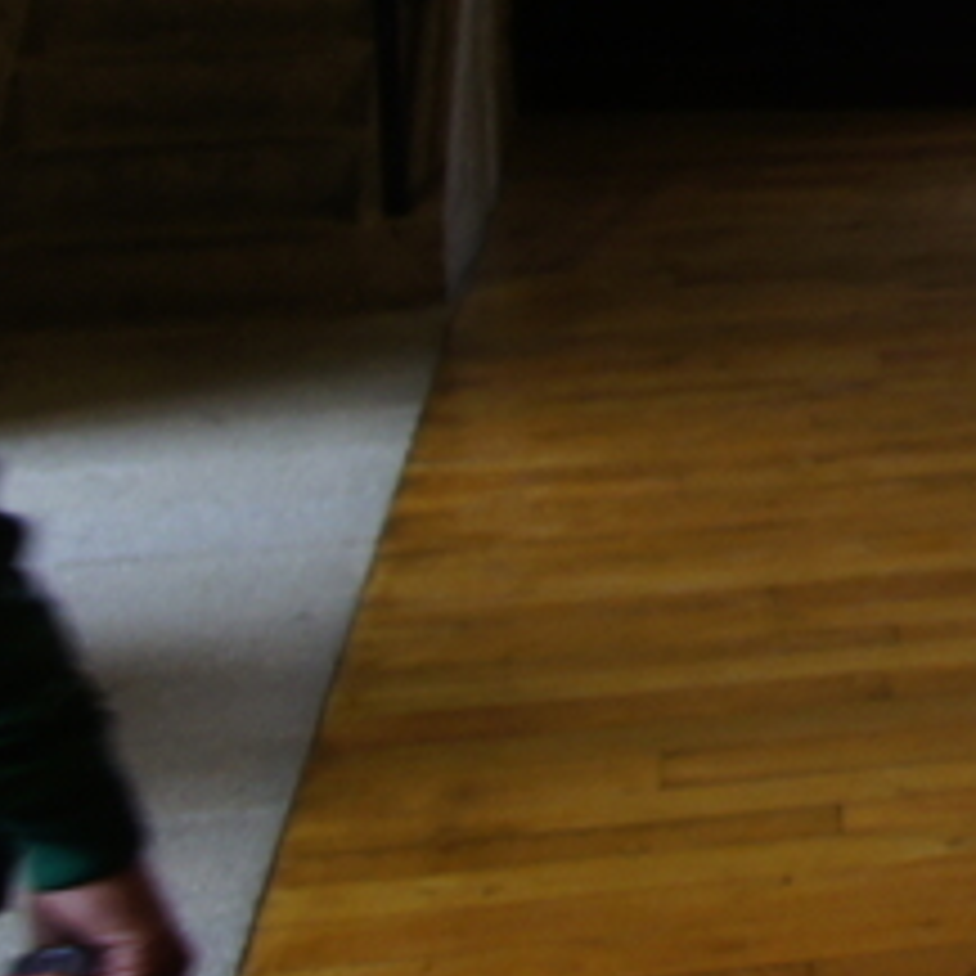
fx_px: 4051
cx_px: 2546
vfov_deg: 13.4
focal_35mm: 127
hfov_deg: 11.0
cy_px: -193
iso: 200
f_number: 3.5
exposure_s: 1/25
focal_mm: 18
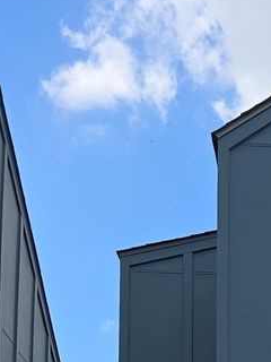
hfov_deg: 14.0
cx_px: 430
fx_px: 1023
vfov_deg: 16.7
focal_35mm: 98
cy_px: 647
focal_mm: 6.3
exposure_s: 1/472
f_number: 1.7
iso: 12
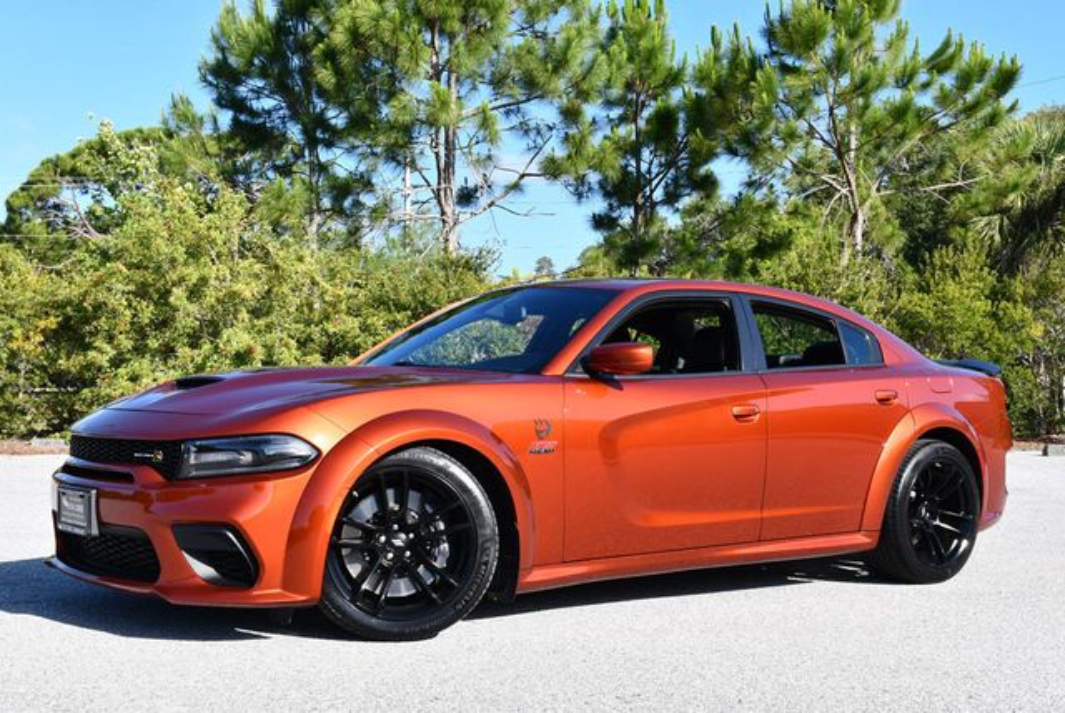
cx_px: 532
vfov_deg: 28.1
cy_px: 356
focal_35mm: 48
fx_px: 1421
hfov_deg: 41.1
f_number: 8
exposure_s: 1/250
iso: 180
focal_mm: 24
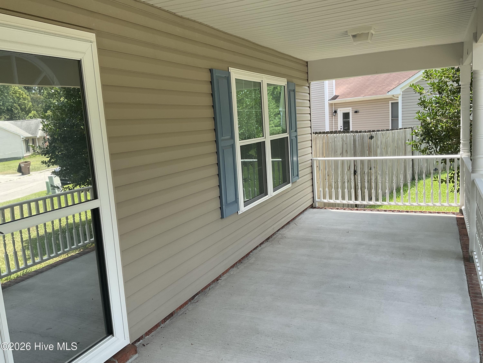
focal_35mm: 29
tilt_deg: -9.8
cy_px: 182
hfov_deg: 61.7
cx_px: 242
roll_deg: +3.8
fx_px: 405
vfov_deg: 48.2
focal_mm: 3
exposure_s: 1/365
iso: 16
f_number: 1.8
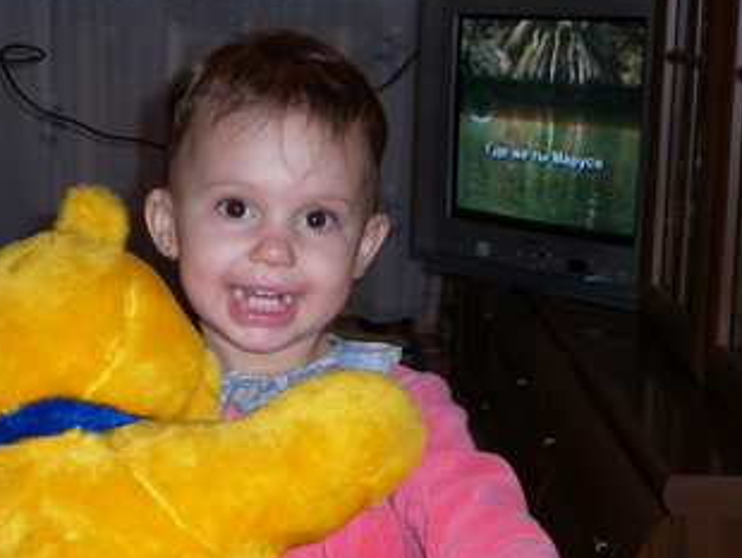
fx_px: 1931
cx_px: 232
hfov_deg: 21.6
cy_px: 297
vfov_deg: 16.4
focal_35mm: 90
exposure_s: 1/60
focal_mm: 11.1
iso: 100
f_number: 4.4
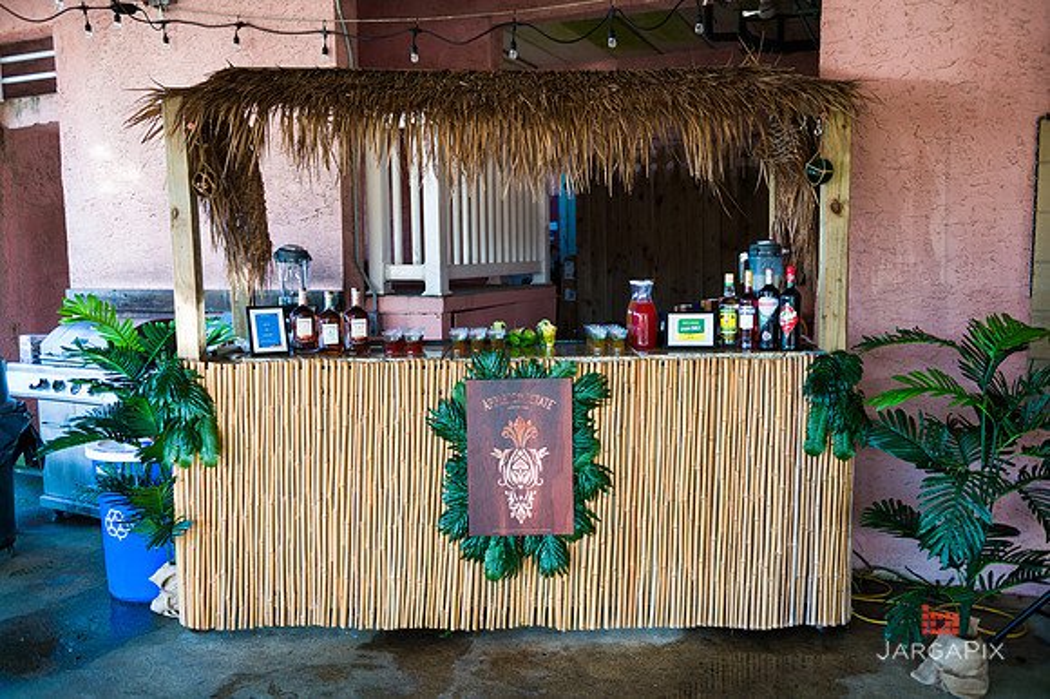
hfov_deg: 60.3
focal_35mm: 31
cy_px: 350
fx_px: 904
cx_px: 525
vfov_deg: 42.3
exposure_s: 1/200
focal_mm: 31
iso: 320
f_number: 3.2
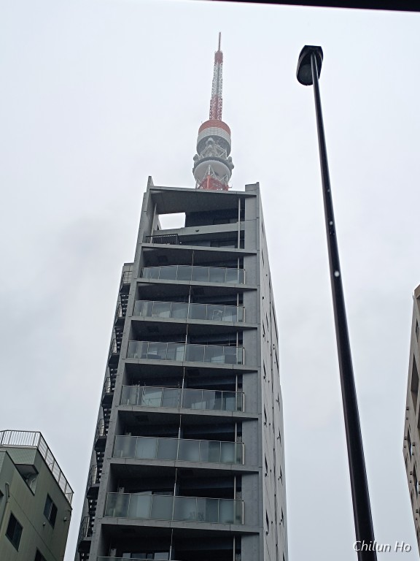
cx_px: 210
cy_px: 280
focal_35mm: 24
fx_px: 388
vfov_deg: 71.6
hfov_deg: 56.8
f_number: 1.65
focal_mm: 6.14
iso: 52
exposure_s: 1/831
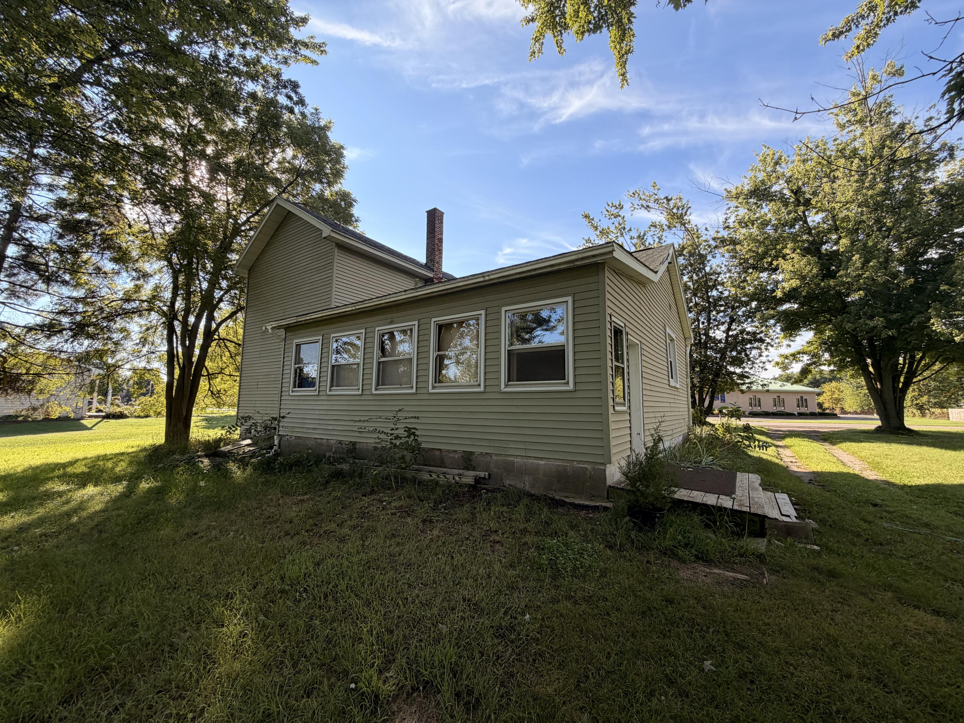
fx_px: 390
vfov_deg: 85.7
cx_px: 482
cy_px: 362
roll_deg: -0.2
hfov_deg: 102.1
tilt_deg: +7.6
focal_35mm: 14
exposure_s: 1/502
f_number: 2.2
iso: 40
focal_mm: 2.22
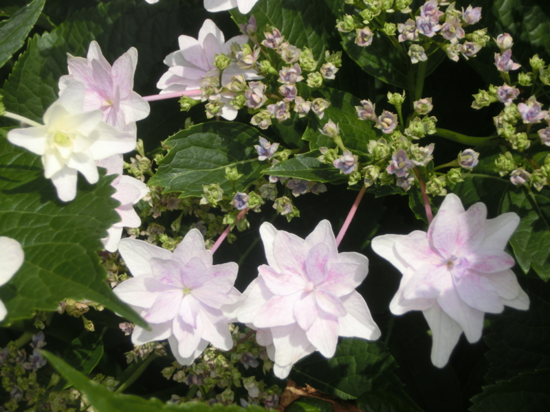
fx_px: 1351
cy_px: 206
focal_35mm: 85
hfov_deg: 23.0
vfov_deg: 17.4
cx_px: 275
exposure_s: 1/640
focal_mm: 15.16
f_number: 5
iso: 80
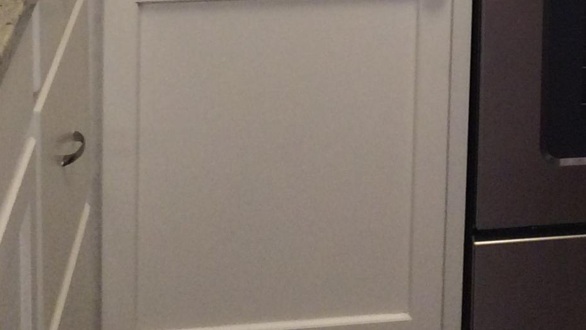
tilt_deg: -7.5
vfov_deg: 10.6
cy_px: -375
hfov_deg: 19.9
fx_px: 1601
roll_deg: -1.1
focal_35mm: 103
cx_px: 636
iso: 125
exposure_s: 1/30
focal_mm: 4.15
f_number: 2.2
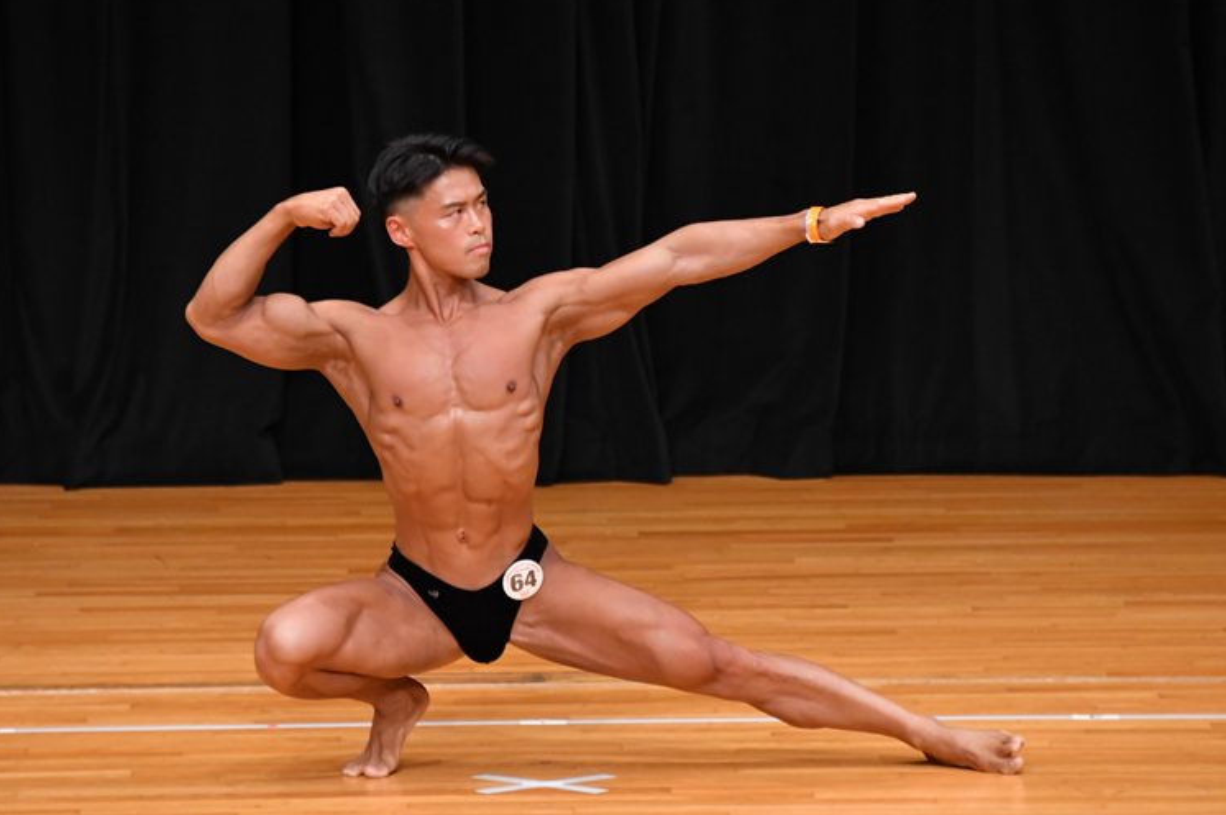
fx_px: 13238
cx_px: 602
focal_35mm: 389
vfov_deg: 3.5
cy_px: 413
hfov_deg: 5.3
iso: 3200
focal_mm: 250
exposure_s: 1/400
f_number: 5.6
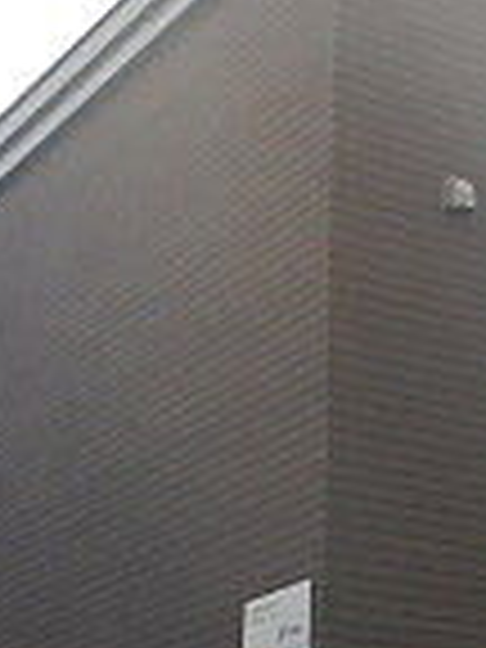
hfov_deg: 12.2
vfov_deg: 17.7
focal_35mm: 107
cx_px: 981
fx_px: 2003
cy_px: 716
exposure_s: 1/1000
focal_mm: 4.3
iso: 125
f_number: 4.1
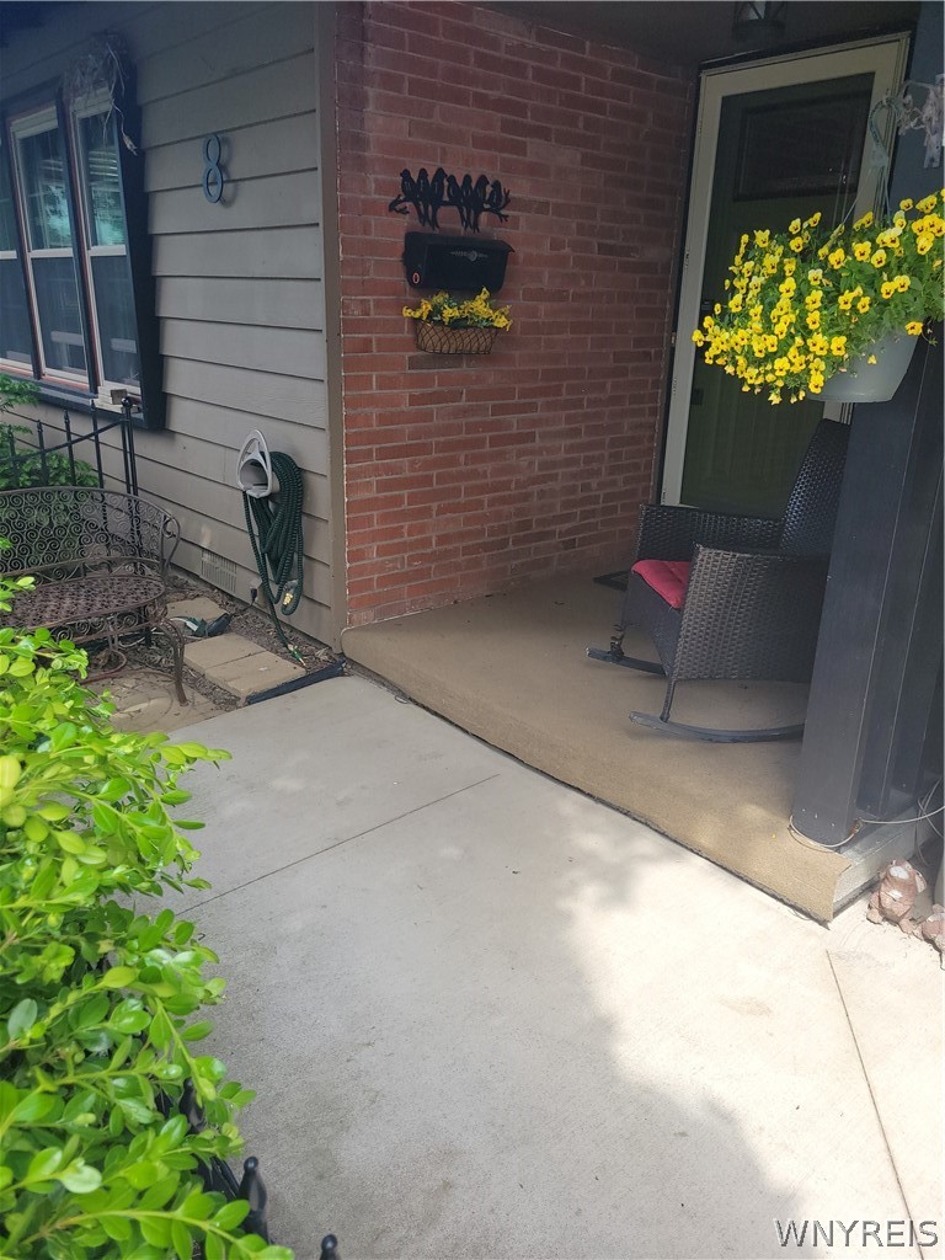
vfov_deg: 67.3
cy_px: 630
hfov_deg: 53.1
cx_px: 472
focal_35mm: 26
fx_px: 946
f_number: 1.8
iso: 40
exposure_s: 1/397
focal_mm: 5.4
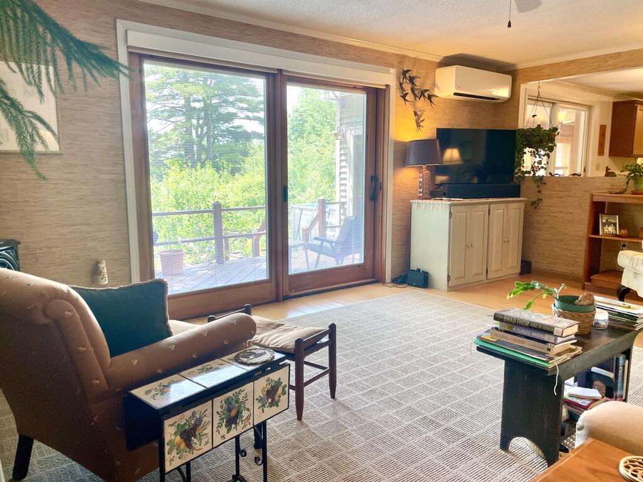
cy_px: 241
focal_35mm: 26
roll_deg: -0.3
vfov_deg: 53.1
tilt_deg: -7.1
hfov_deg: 67.3
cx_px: 322
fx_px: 483
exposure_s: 1/120
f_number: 1.6
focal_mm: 4.2
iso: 40
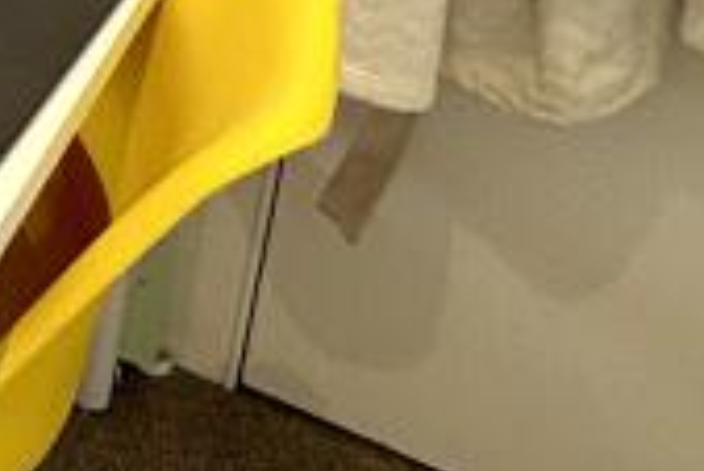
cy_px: -450
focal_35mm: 88
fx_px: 1722
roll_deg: +1.5
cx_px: -687
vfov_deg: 13.5
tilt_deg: -18.5
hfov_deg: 17.2
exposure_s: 1/100
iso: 100
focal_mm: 2.22
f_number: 2.2
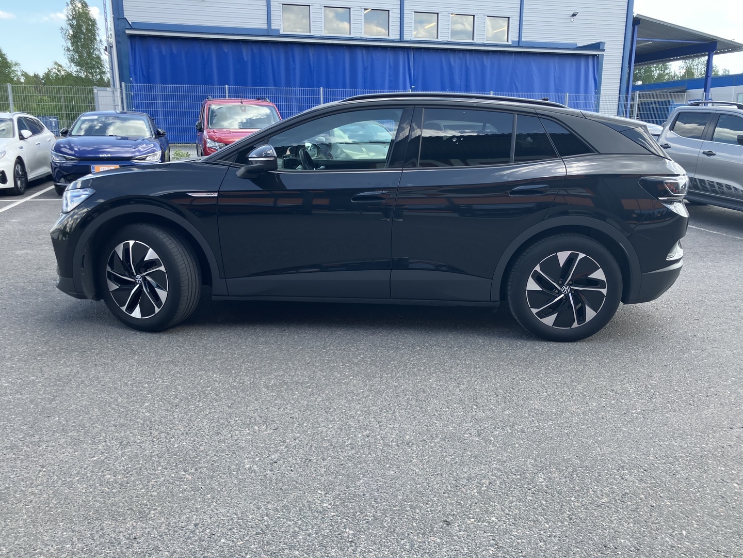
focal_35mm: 28
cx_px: 372
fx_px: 601
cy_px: 279
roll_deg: -0.2
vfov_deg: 49.7
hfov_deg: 63.4
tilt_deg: -11.4
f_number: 1.8
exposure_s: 1/244
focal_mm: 3.99
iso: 25
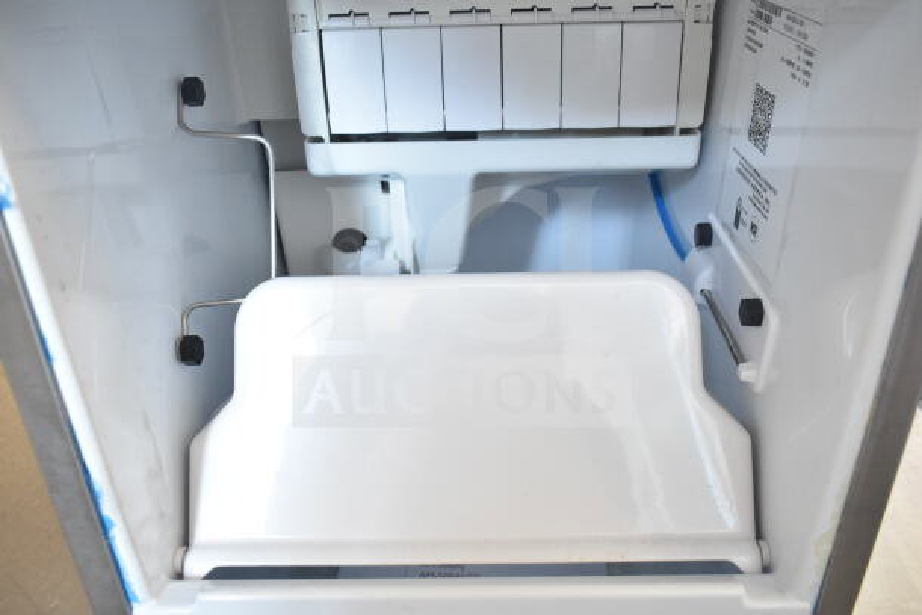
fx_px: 807
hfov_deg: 59.5
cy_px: 308
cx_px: 461
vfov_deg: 41.7
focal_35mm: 32
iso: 1600
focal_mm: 21
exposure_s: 1/60
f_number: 5
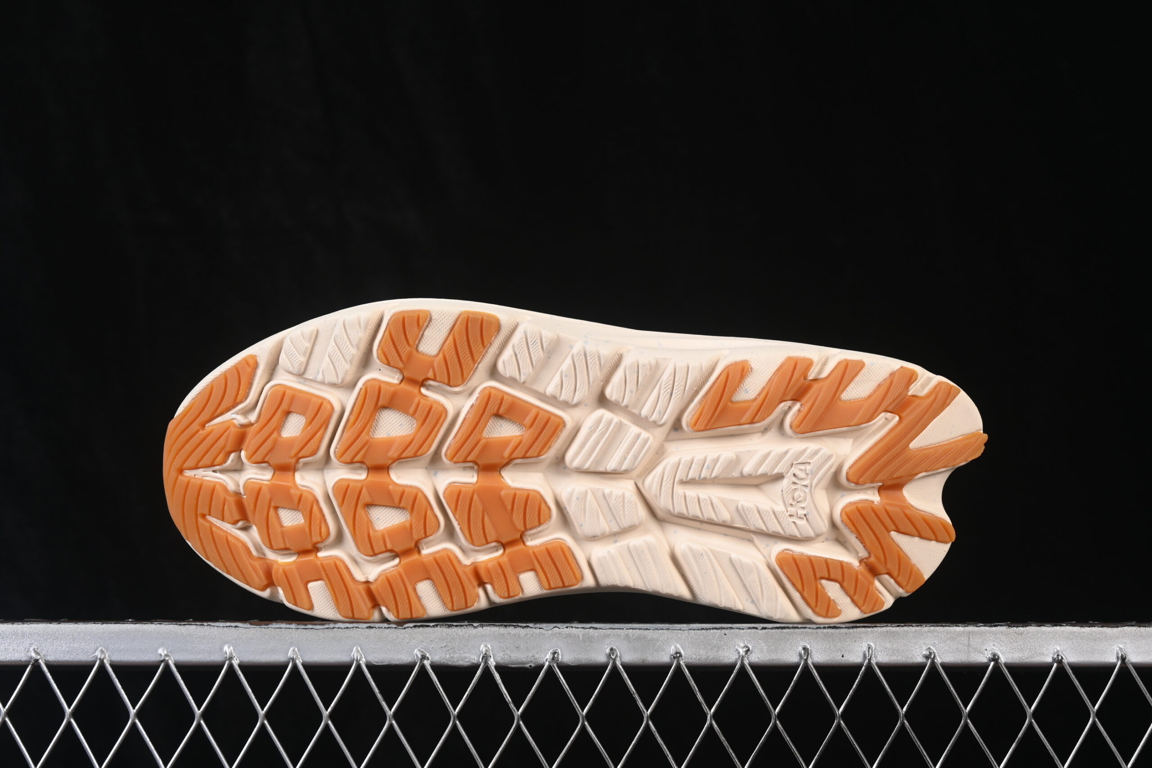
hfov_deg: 27.0
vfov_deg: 18.2
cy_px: 384
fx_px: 2400
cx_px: 576
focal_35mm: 75
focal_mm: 50
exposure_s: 1/80
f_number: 8
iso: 160
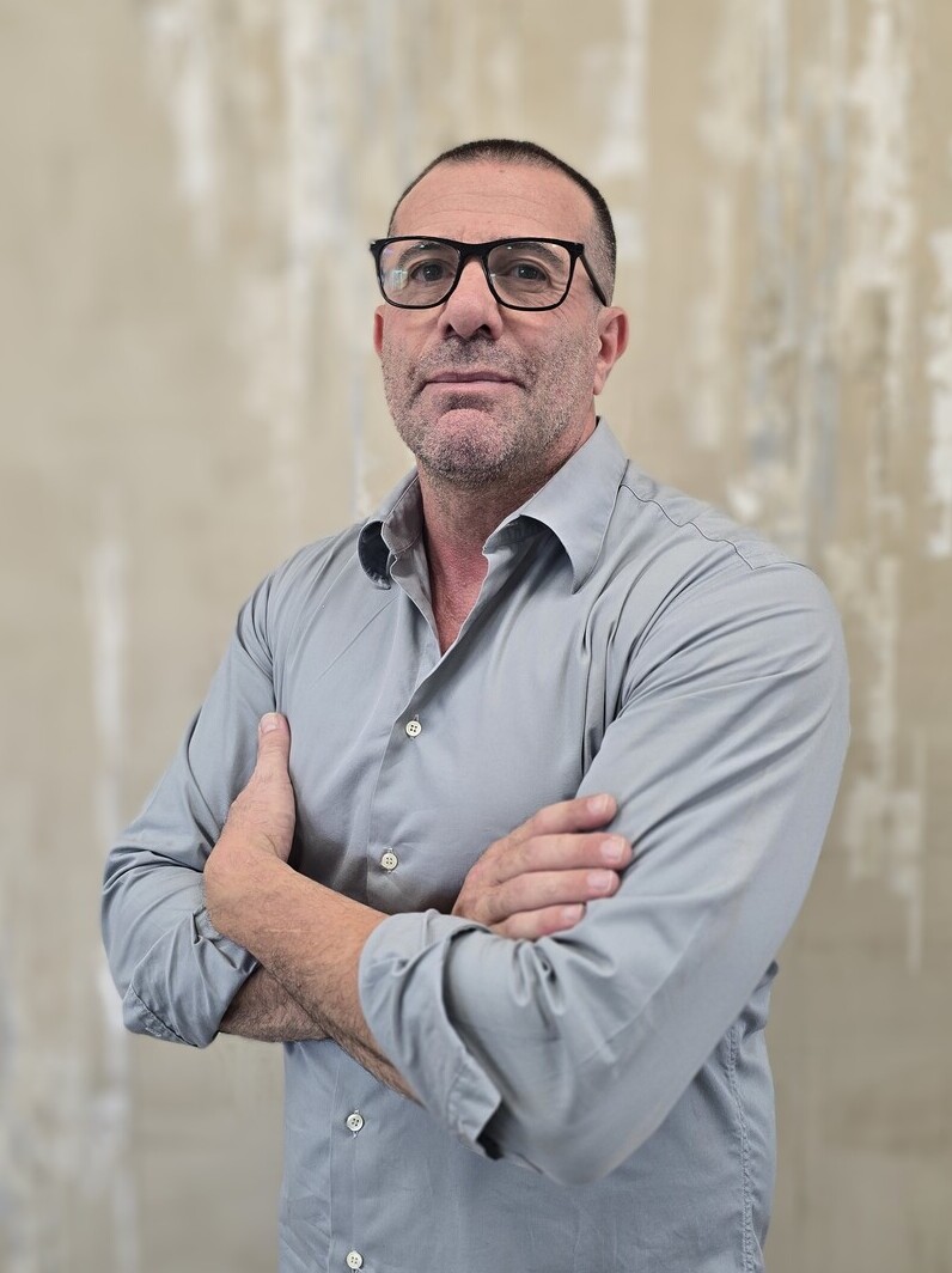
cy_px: 636
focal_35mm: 23
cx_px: 476
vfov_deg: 74.0
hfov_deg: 58.8
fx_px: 845
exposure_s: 1/100
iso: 80
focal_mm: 6.3
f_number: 1.7
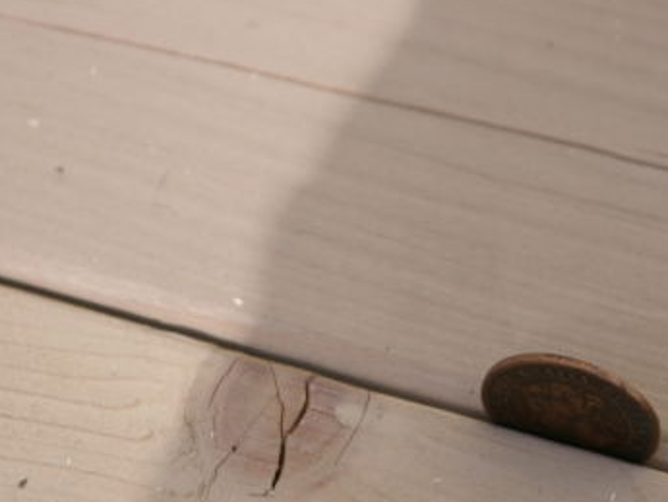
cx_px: 531
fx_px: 2661
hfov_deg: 14.2
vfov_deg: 10.7
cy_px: 361
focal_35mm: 138
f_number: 8
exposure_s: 1/250
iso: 200
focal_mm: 55
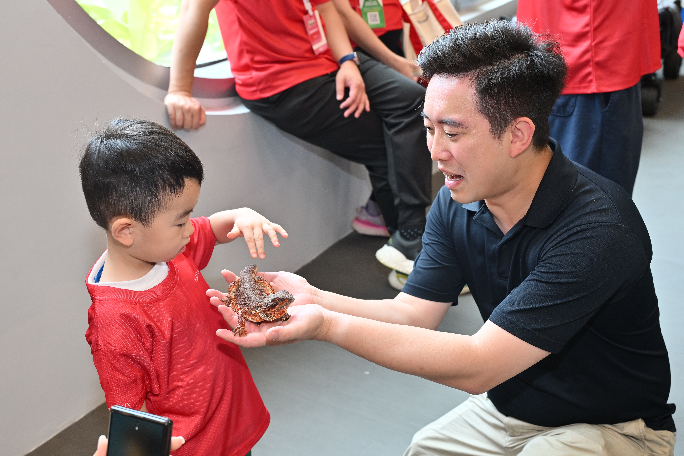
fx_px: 836
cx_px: 342
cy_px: 228
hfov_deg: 44.5
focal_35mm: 44
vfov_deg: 30.5
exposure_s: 1/125
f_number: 5.6
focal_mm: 44
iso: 800
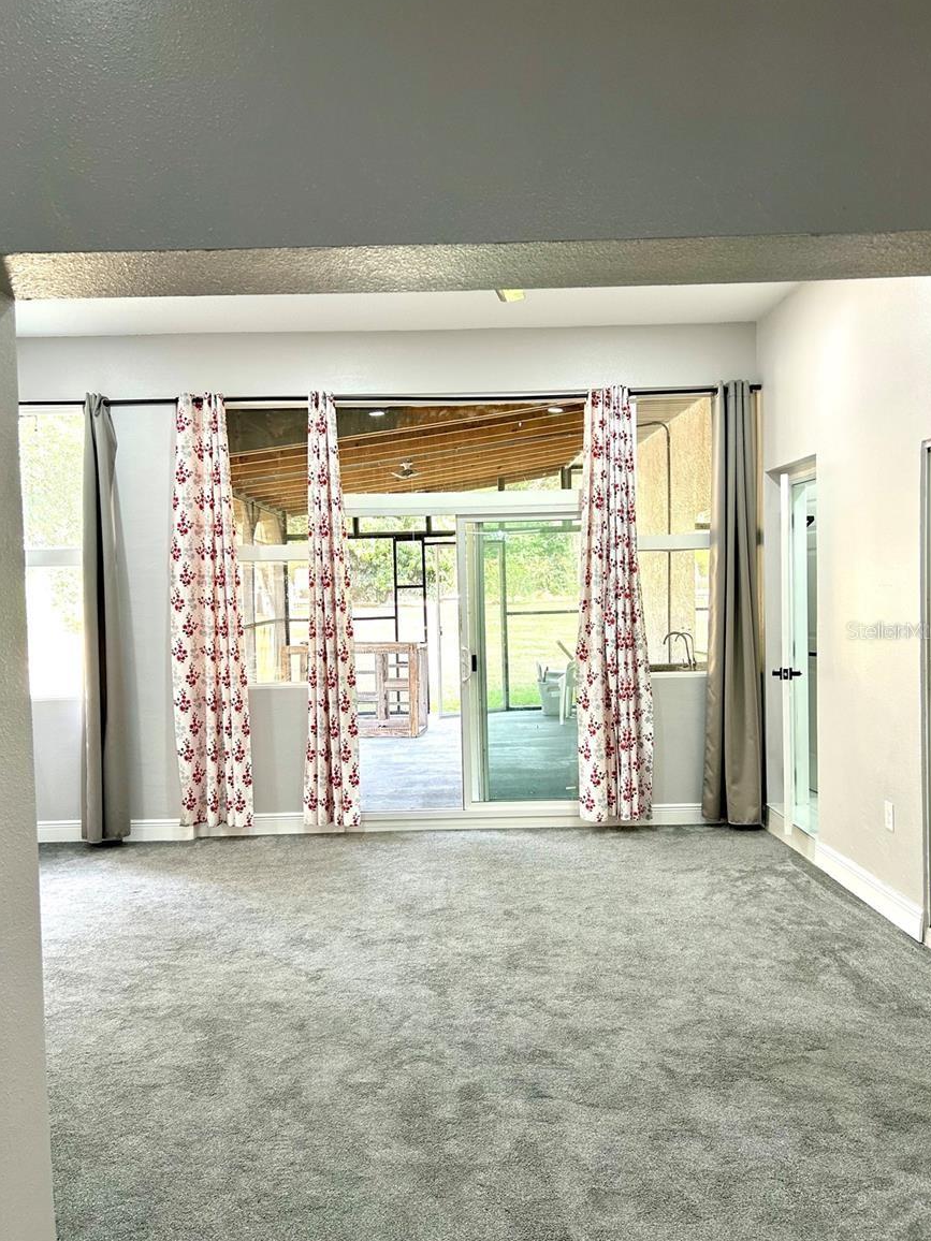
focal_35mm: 27
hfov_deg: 51.4
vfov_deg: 65.3
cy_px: 630
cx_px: 465
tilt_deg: -2.2
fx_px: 968
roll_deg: +1.3
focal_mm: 5.7
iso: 64
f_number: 1.5
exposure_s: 1/60
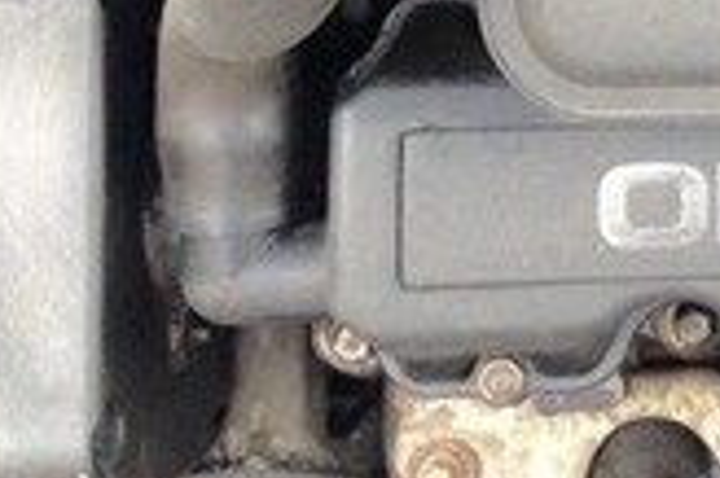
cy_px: -296
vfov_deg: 9.6
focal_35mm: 138
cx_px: 1128
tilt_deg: -76.8
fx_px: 2757
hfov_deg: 13.8
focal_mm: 4.12
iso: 64
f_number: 2.4
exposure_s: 1/60
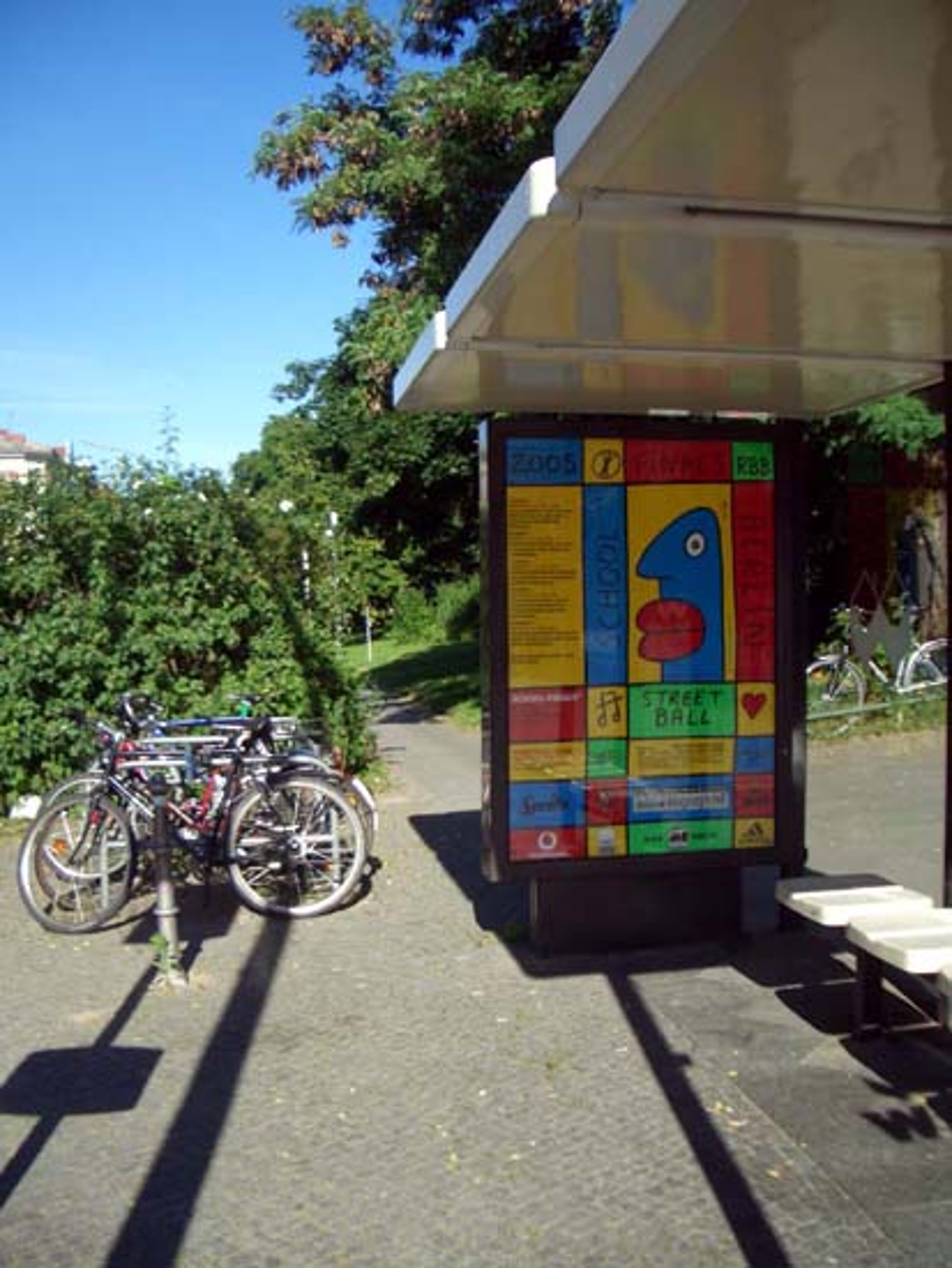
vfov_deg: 52.6
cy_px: 634
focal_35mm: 35
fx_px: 1282
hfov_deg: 40.7
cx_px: 476
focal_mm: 5.8
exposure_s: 1/800
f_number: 2.6
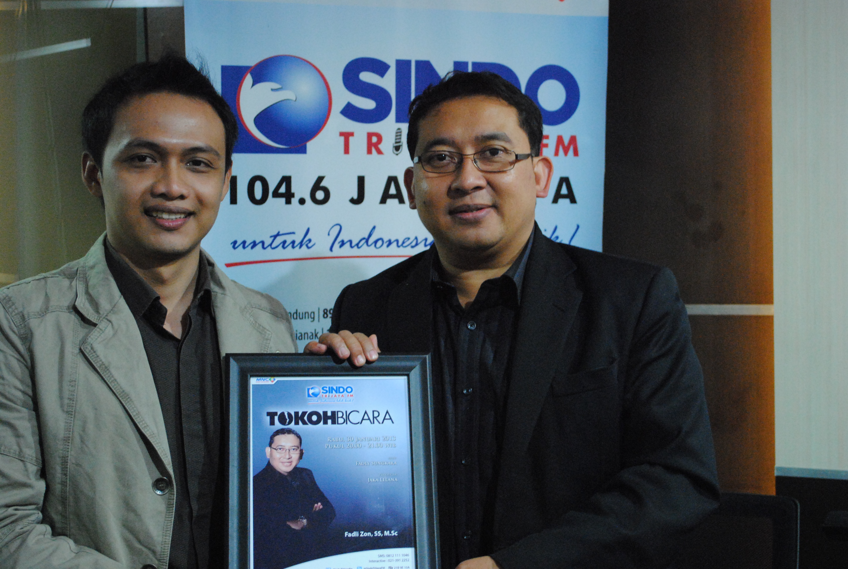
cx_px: 424
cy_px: 284
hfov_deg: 33.3
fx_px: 1416
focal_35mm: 60
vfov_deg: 22.7
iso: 1600
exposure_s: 1/6
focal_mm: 40
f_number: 5.3
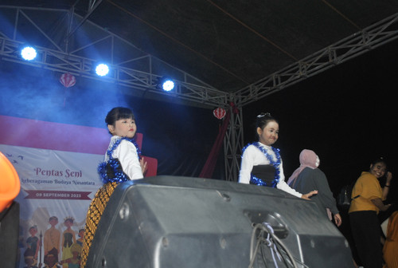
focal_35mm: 36
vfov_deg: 37.1
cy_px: 134
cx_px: 199
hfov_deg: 53.0
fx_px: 399
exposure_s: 1/25
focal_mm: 24
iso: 450
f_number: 4
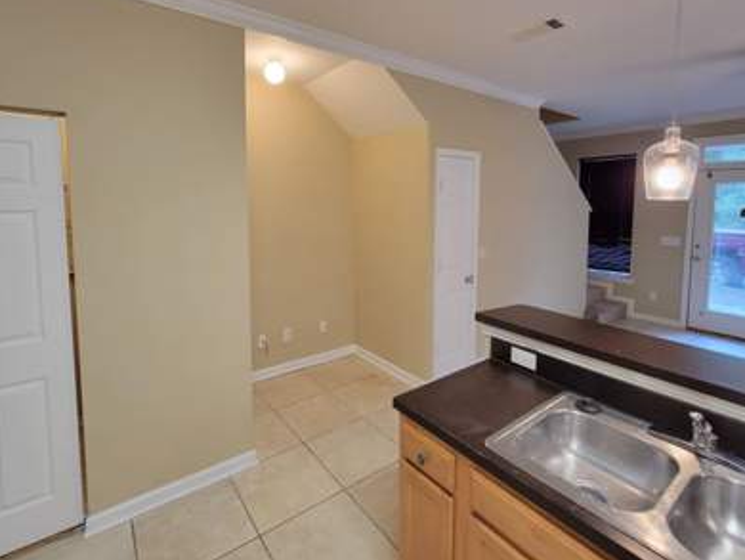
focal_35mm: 16
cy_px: 235
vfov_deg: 77.6
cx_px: 363
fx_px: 345
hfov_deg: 94.4
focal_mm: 2.2
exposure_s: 1/60
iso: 320
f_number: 2.2
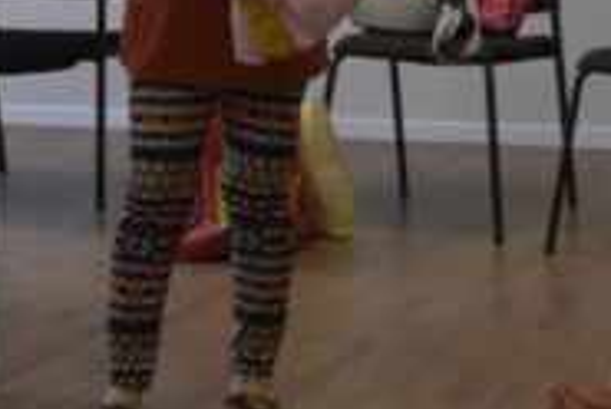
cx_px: -17
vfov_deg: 7.9
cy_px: 13
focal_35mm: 174
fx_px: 2958
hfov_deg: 11.7
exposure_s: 1/125
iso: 800
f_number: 5.6
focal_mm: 28
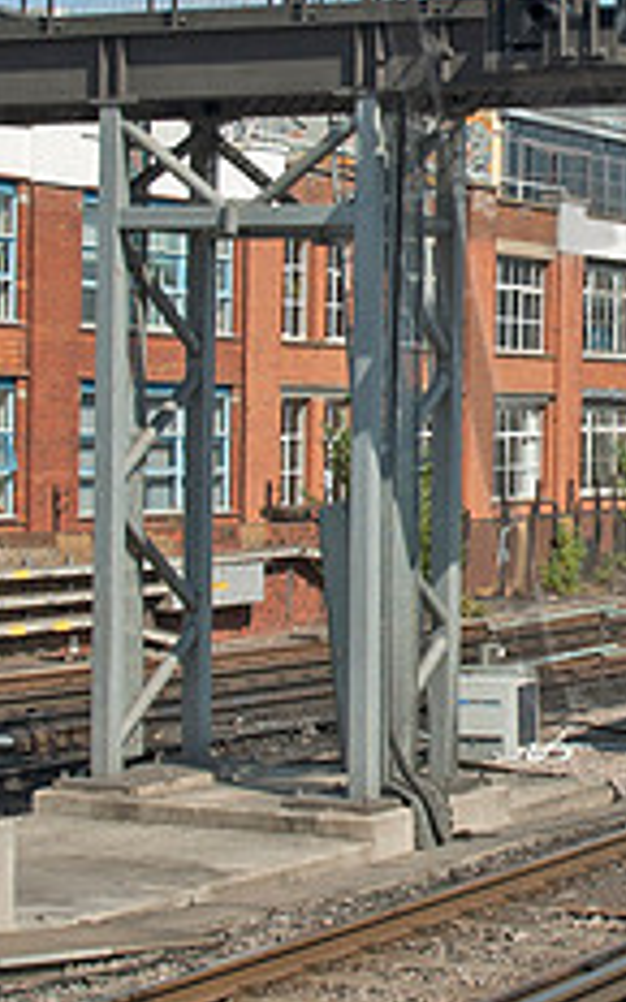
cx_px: 1002
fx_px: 2293
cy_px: 225
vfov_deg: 24.3
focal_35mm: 84
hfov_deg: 14.3
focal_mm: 22
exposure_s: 1/250
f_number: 9
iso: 200
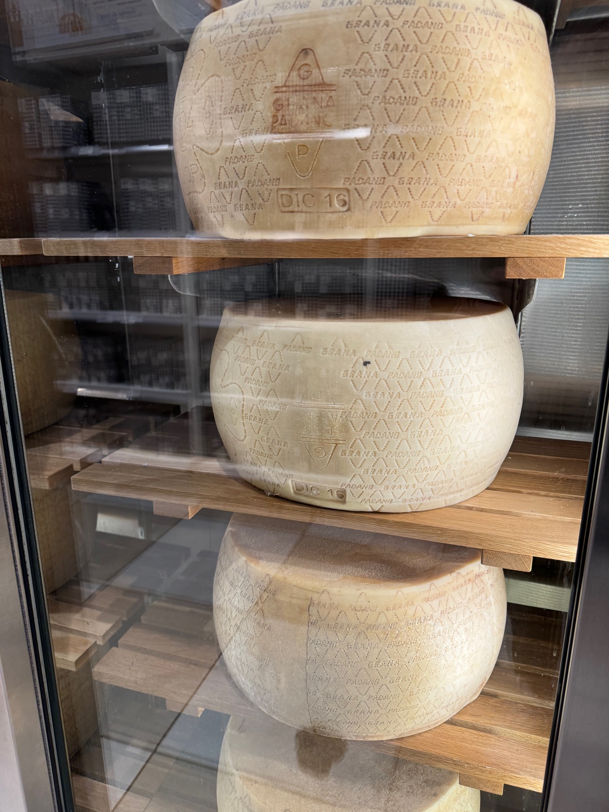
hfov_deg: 56.8
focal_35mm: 24
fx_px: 563
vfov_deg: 71.6
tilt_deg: -16.3
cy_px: 406
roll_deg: +0.8
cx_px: 304
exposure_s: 1/120
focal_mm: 6.86
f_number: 1.78
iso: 160
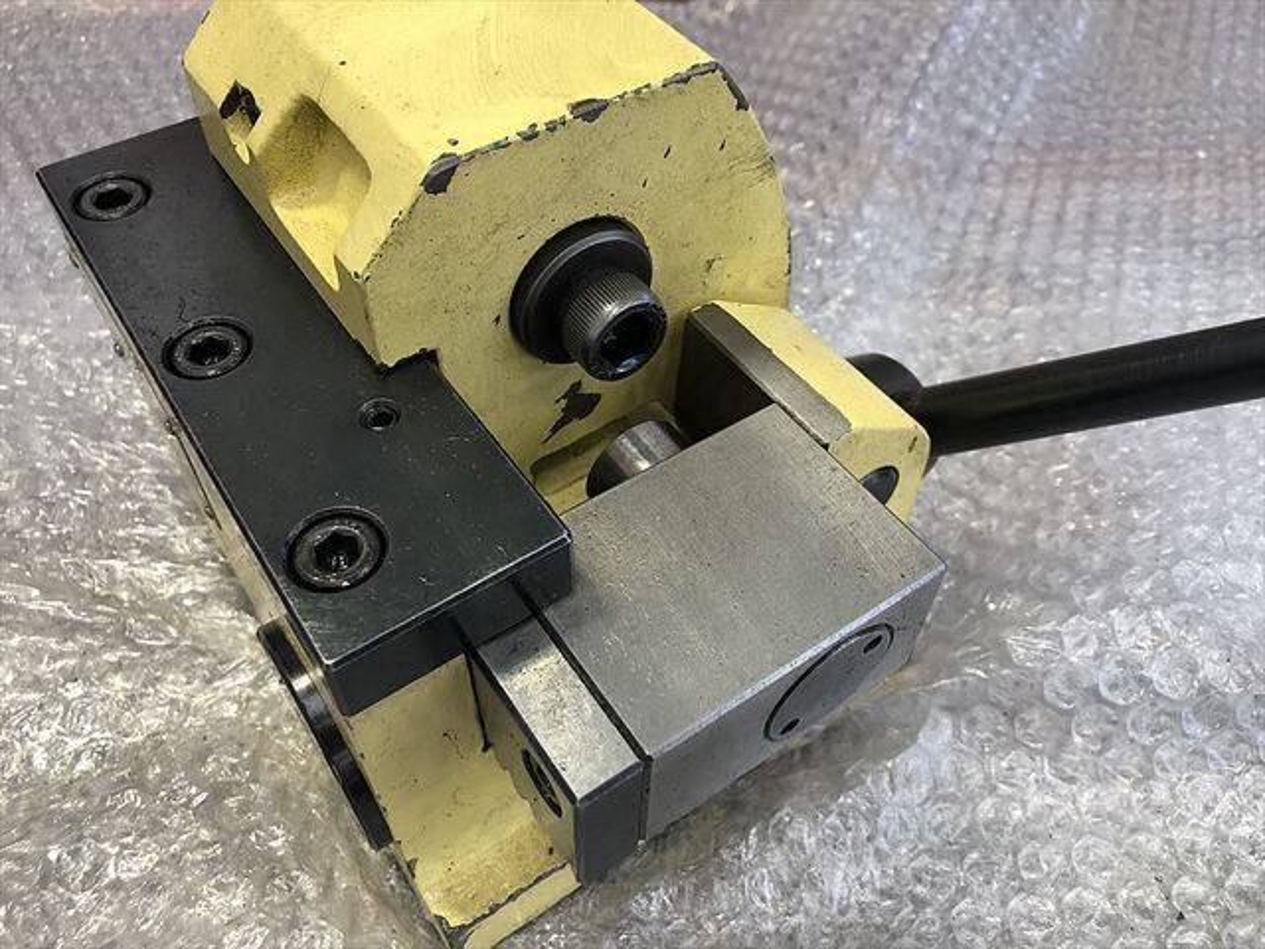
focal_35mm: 28
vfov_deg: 49.7
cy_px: 474
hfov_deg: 63.4
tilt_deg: -51.6
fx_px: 1023
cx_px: 632
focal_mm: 3.99
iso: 32
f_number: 1.8
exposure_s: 1/25
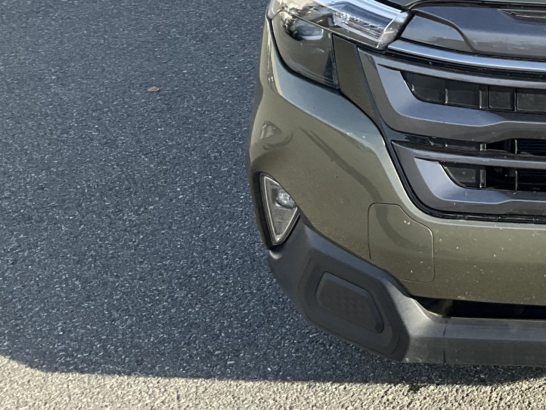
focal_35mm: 80
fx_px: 1262
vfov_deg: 17.8
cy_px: -39
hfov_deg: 21.8
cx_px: 729
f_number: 1.8
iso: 25
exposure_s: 1/666
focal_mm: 3
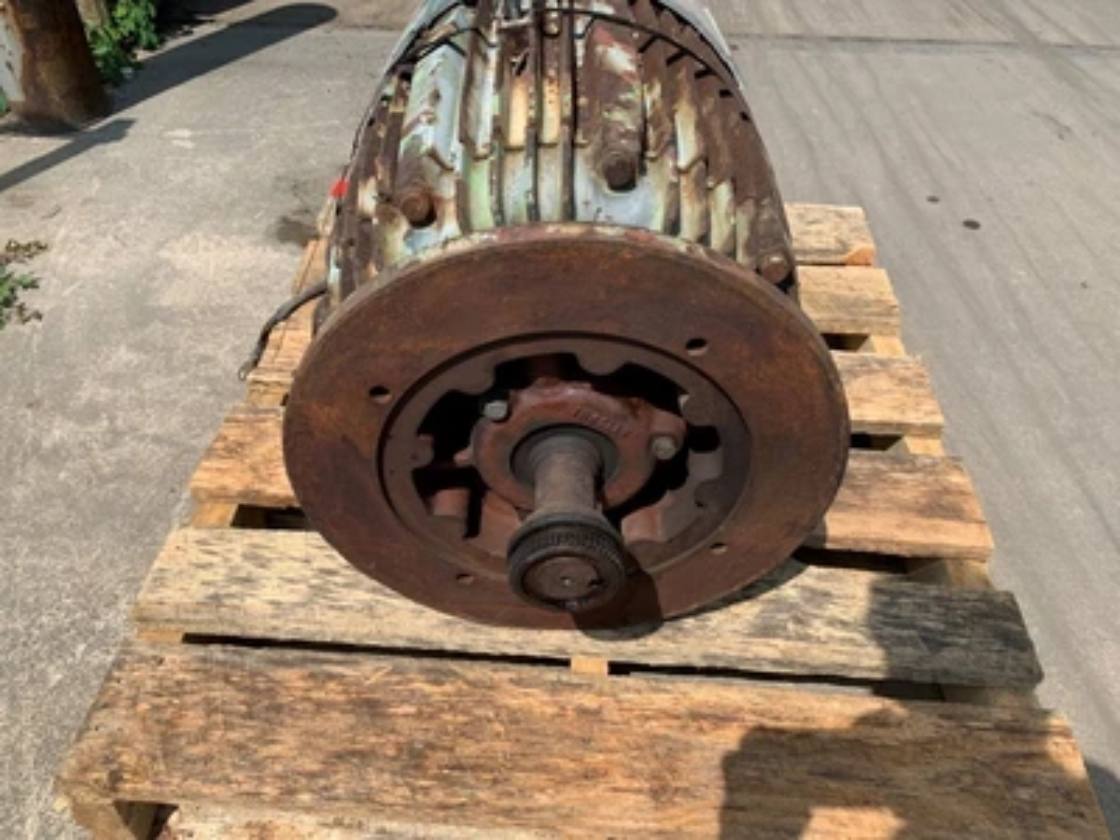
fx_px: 841
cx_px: 560
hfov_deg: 67.3
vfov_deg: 53.1
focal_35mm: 26
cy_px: 420
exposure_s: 1/2208
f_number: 1.8
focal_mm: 4.25
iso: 25
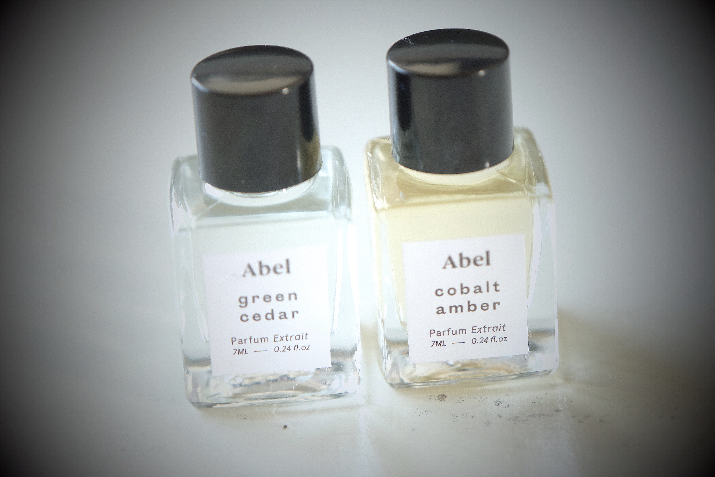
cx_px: 358
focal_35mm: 111
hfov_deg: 18.4
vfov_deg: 12.3
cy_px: 238
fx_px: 2204
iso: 400
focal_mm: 74.2
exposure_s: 1/12
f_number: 4
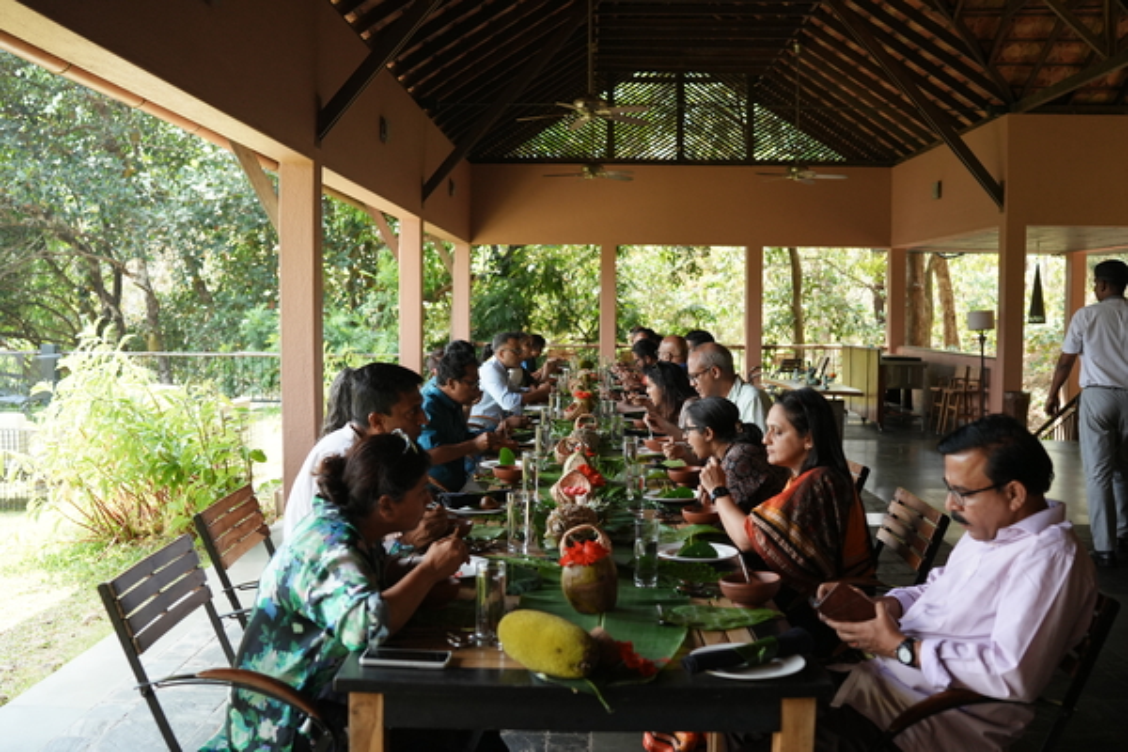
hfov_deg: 54.4
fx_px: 1097
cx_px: 564
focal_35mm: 35
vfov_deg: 37.9
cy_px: 376
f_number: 3.2
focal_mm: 35
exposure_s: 1/1000
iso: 1000
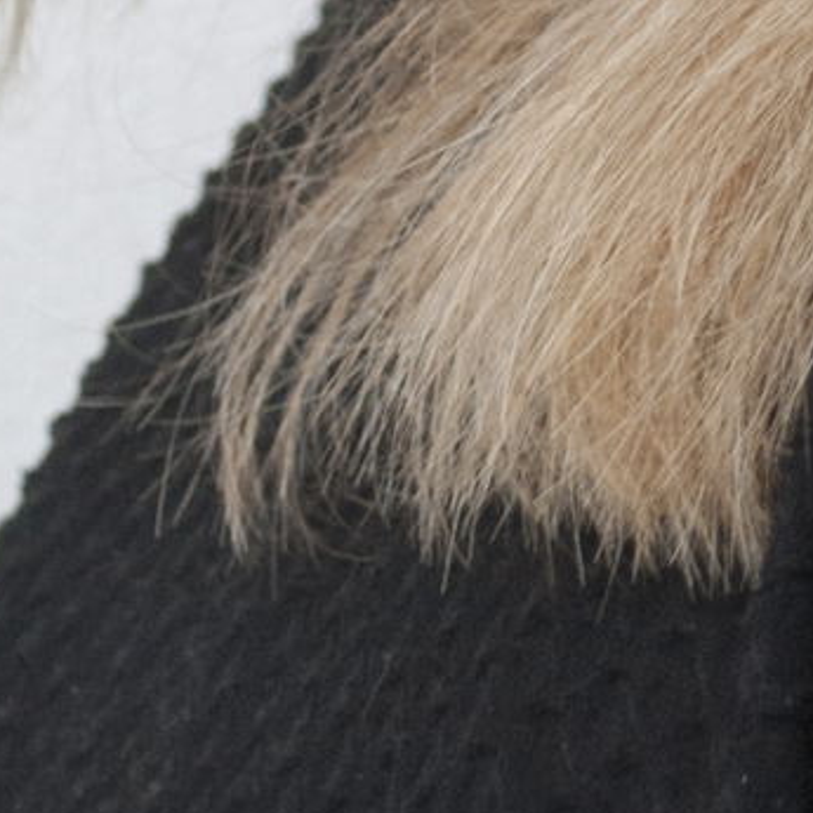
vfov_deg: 5.2
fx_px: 8928
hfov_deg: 5.2
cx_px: 797
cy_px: -485
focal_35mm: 336
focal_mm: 38
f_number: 5
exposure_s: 1/30
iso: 400
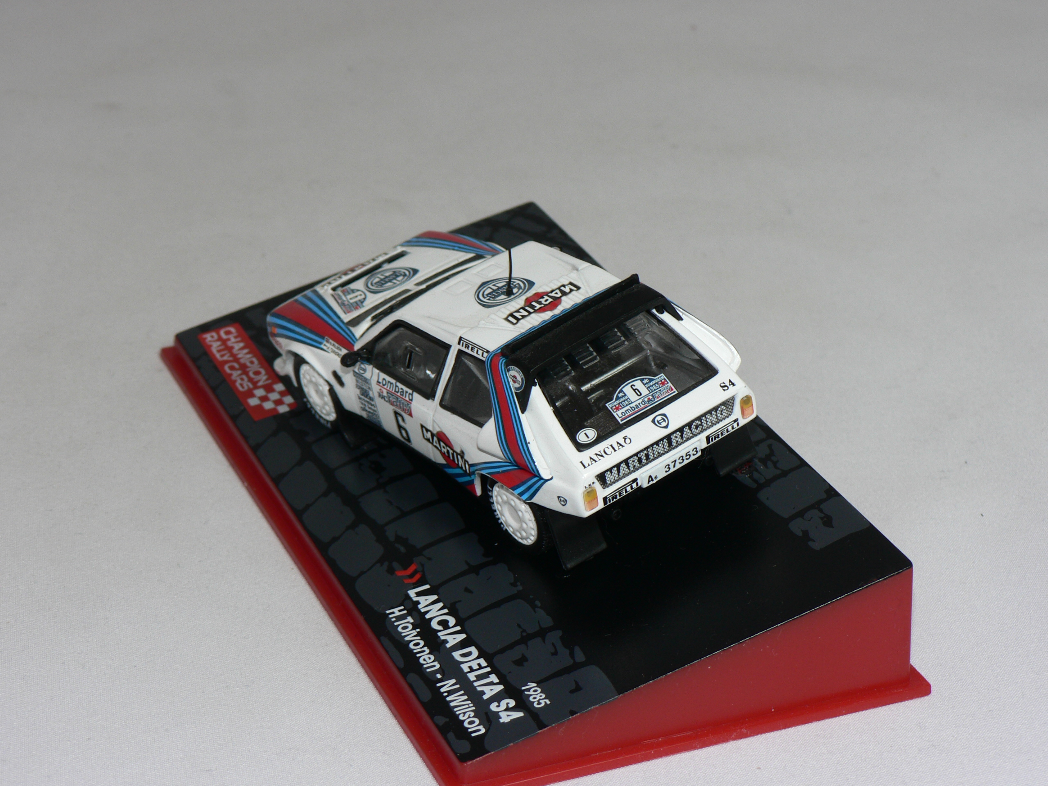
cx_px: 524
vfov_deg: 18.0
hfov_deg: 23.8
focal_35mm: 82
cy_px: 393
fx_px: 2483
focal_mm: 13.7
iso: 80
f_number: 4
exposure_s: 1/60
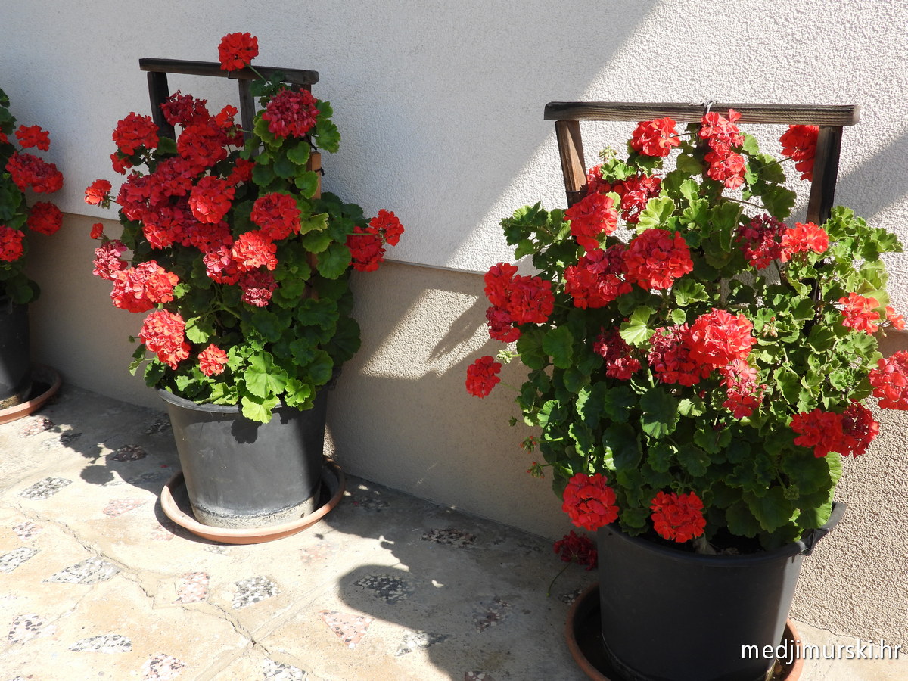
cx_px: 454
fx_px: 997
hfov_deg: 49.0
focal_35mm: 38
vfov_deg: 37.7
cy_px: 340
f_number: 3.2
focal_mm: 6.8
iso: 100
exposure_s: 1/640
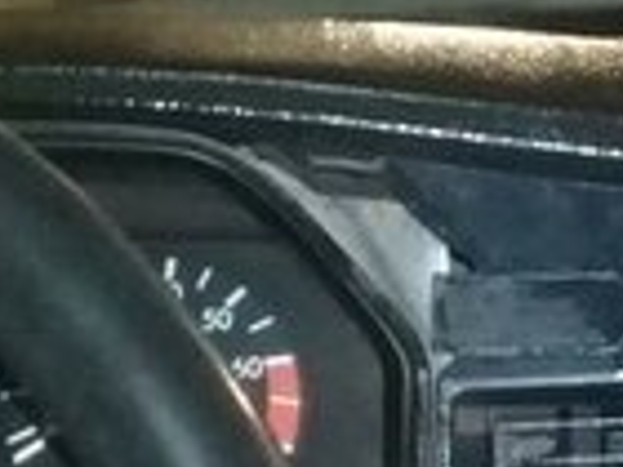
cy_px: 474
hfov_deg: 12.9
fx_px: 2628
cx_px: 912
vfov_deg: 10.1
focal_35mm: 146
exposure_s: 1/33
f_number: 2.2
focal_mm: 3.3
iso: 640
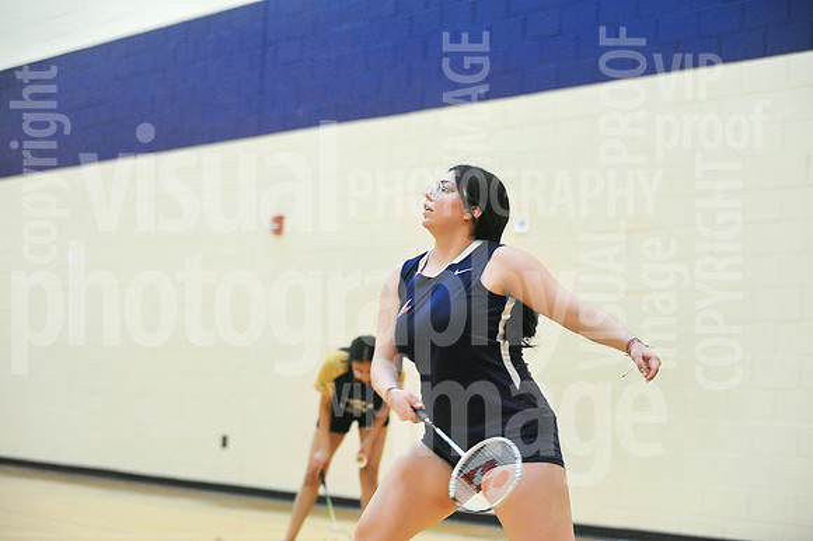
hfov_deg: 22.6
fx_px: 2031
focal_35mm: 90
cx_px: 406
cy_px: 270
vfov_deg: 15.2
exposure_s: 1/500
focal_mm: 90
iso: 3200
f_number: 3.2
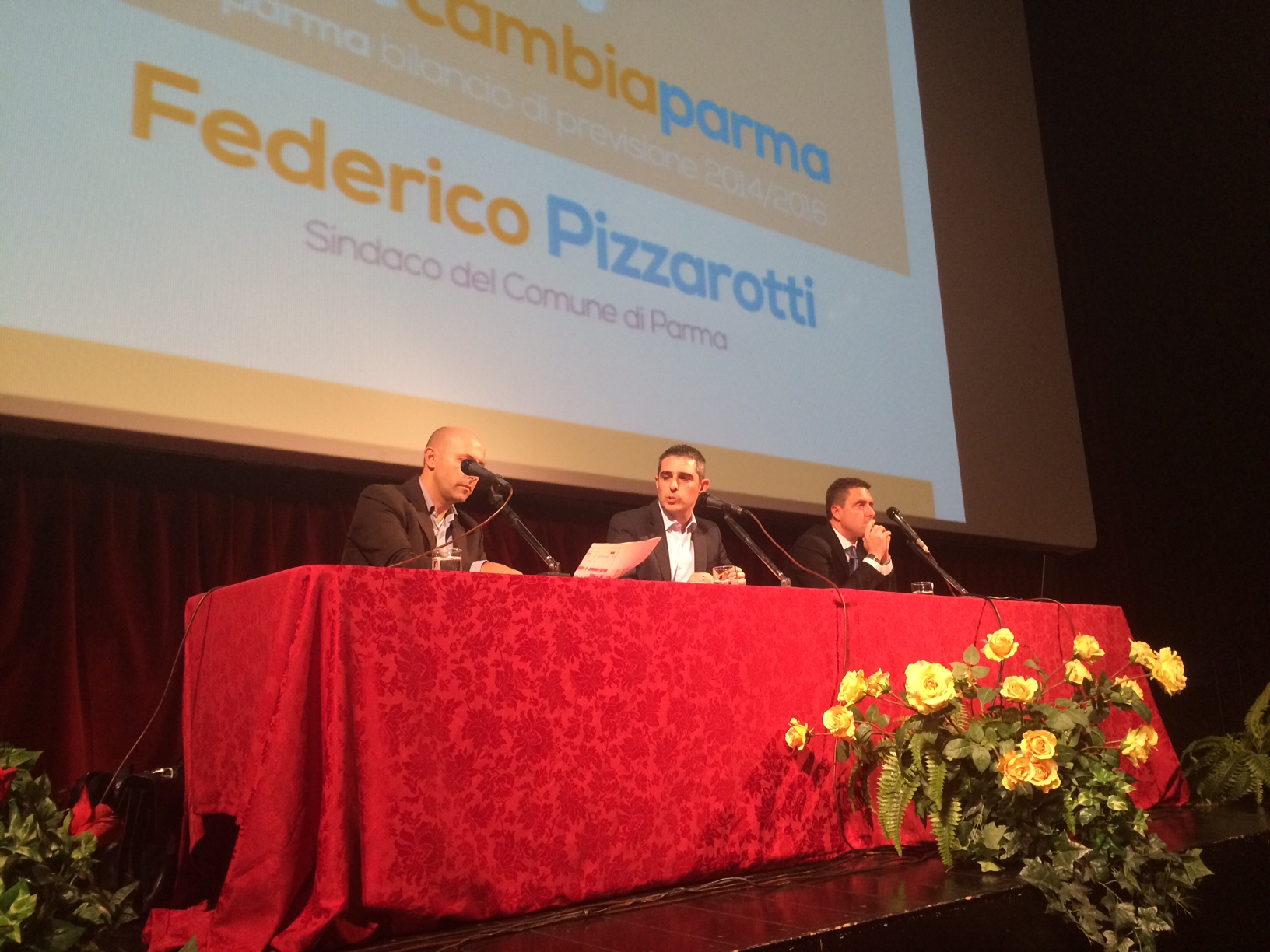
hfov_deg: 61.7
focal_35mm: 29
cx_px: 635
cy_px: 476
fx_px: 1064
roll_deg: +3.8
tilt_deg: +11.4
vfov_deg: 48.2
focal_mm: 4.15
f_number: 2.2
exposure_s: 1/30
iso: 160
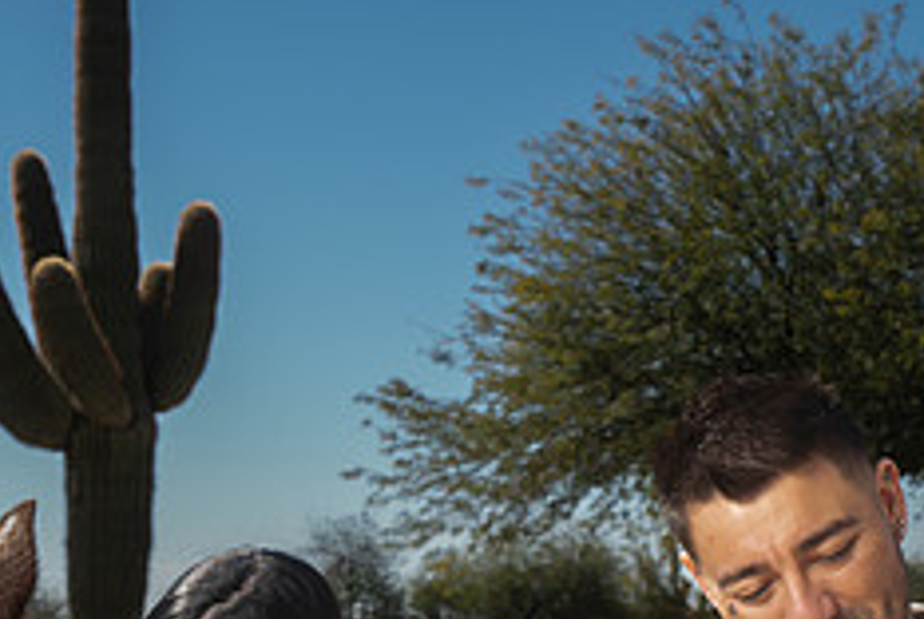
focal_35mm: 87
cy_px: 613
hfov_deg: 23.4
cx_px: 472
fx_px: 2236
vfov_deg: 15.5
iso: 50
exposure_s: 1/250
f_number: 5.6
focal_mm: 35
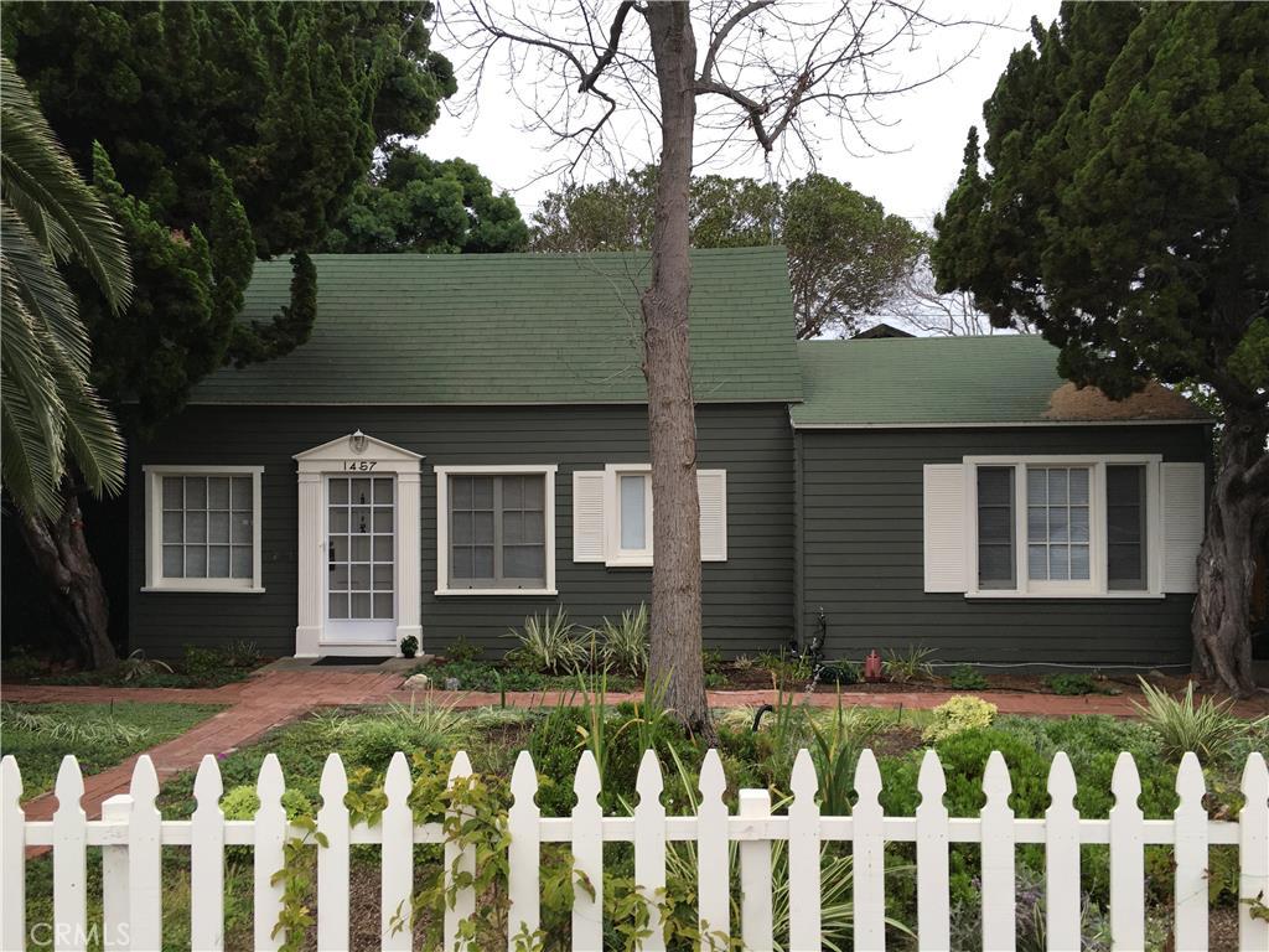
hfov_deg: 61.7
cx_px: 634
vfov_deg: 48.2
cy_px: 476
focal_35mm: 29
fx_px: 1063
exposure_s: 1/60
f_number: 2.2
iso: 32
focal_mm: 4.15
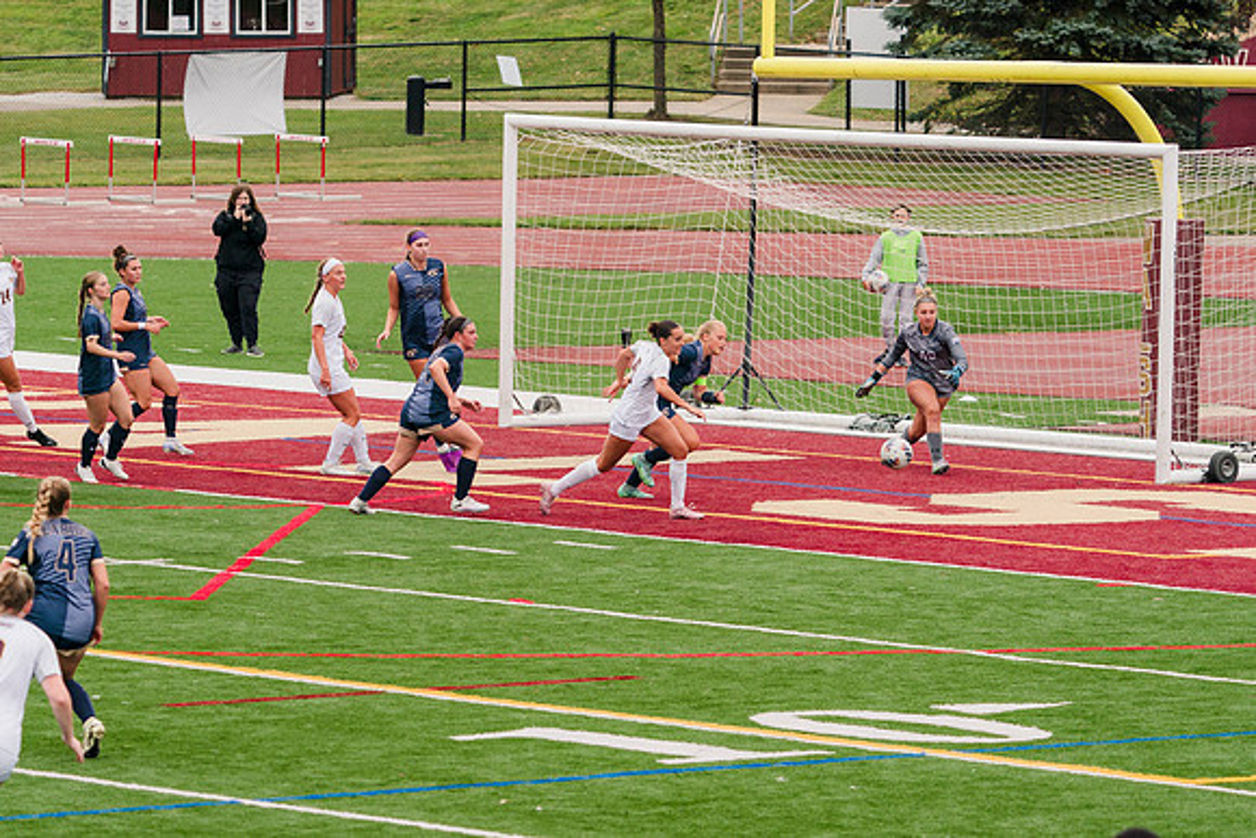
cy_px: 523
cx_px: 472
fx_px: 8714
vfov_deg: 5.5
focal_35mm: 250
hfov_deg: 8.2
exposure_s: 1/1600
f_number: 5.6
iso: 500
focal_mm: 200
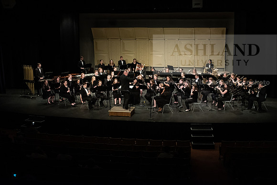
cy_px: 92
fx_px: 446
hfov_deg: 34.5
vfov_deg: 23.4
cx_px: 138
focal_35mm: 58
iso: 4000
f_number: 3.5
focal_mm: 58
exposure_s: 1/200
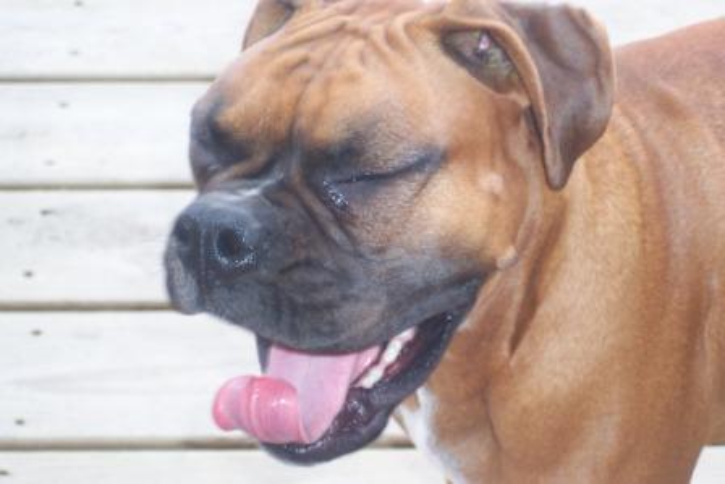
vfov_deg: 12.0
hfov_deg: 17.9
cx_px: 362
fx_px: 2296
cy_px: 242
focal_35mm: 114
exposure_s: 1/90
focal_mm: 24
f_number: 4.8
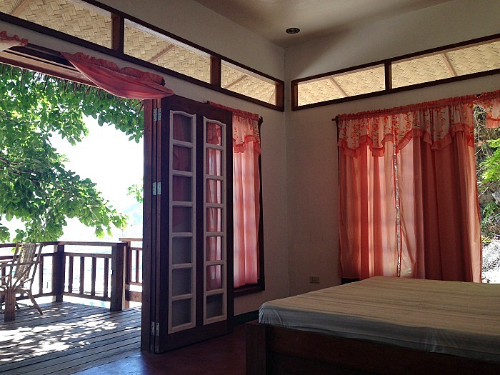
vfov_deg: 42.9
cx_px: 250
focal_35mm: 33
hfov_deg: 55.4
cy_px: 188
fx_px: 477
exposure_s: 1/149
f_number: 2.4
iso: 50
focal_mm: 4.12
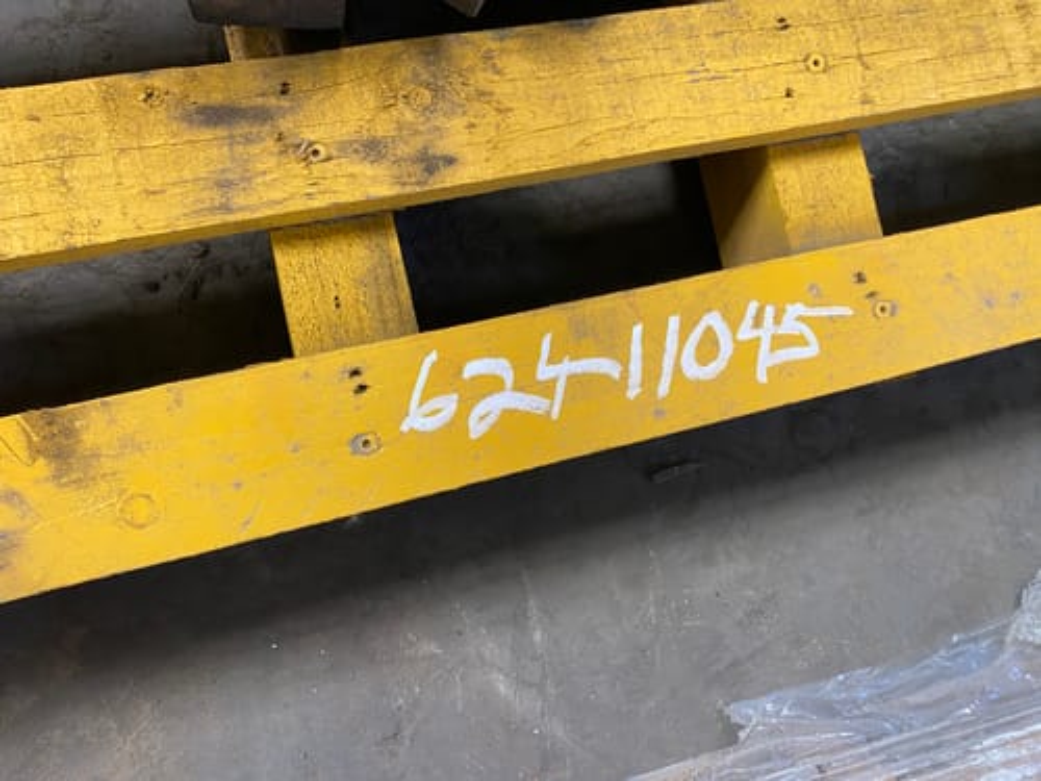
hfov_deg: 67.3
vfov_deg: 53.1
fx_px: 782
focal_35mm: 26
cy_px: 390
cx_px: 520
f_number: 1.8
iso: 125
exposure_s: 1/60
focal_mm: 4.25
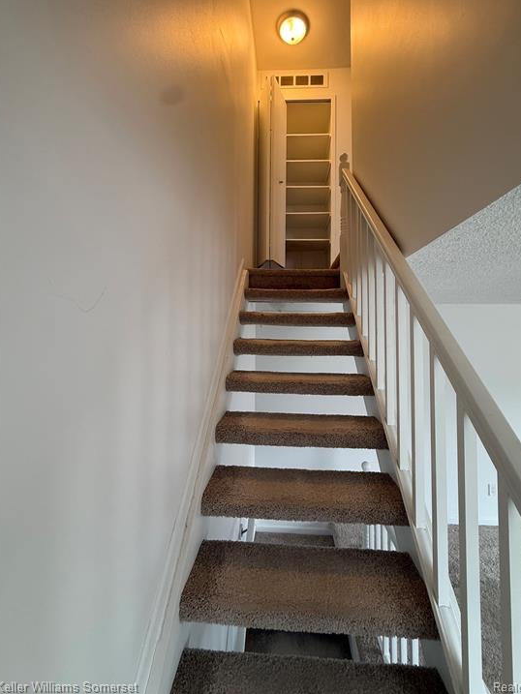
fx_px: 301
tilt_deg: +3.2
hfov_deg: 81.7
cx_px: 272
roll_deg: -0.9
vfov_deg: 98.0
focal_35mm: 15
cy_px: 324
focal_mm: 2.22
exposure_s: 1/60
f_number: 2.2
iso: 200
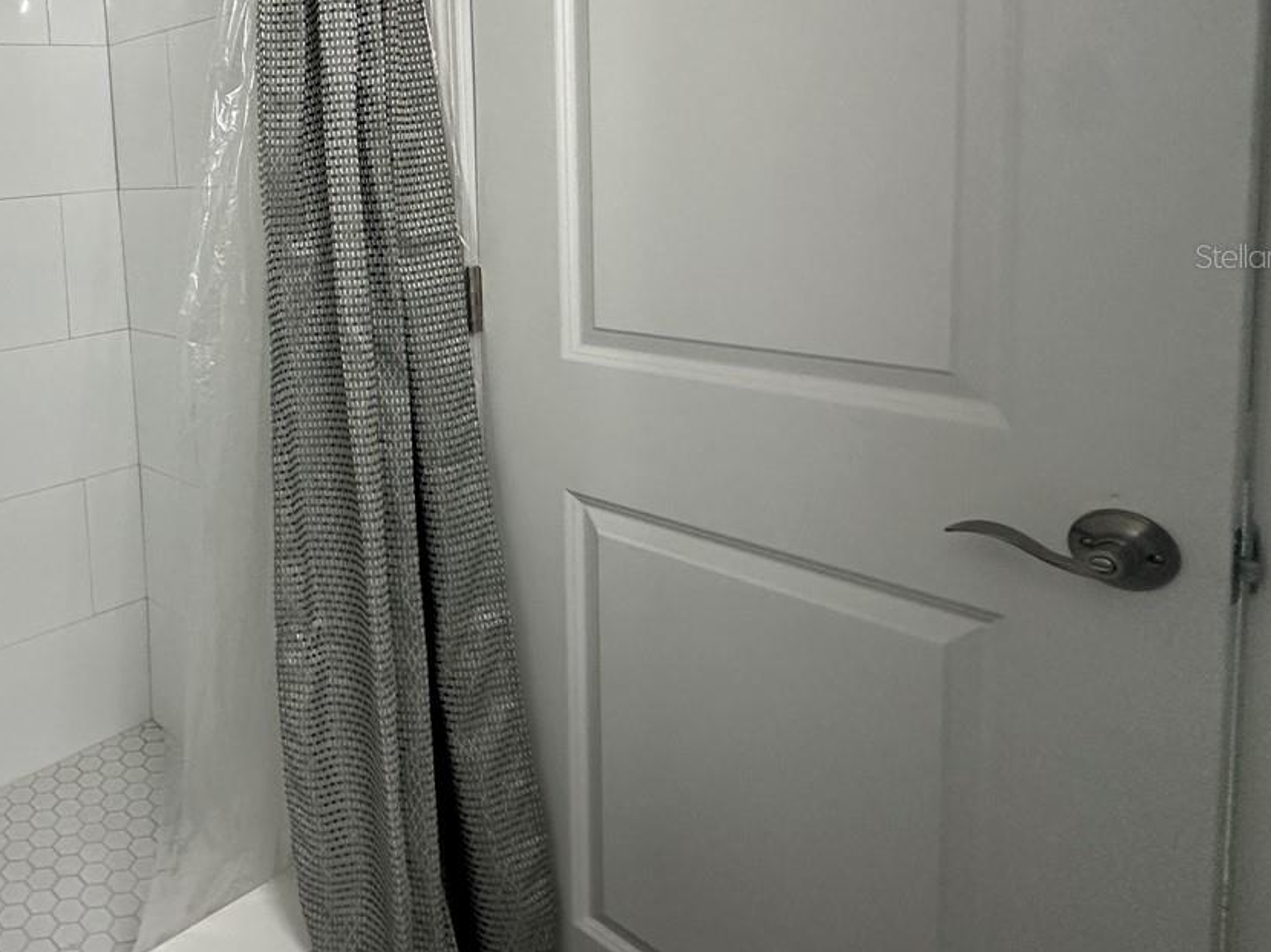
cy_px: 256
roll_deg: +4.2
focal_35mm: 27
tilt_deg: -4.6
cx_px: 115
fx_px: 991
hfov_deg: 56.0
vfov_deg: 49.6
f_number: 2.2
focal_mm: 2.22
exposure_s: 1/120
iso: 200
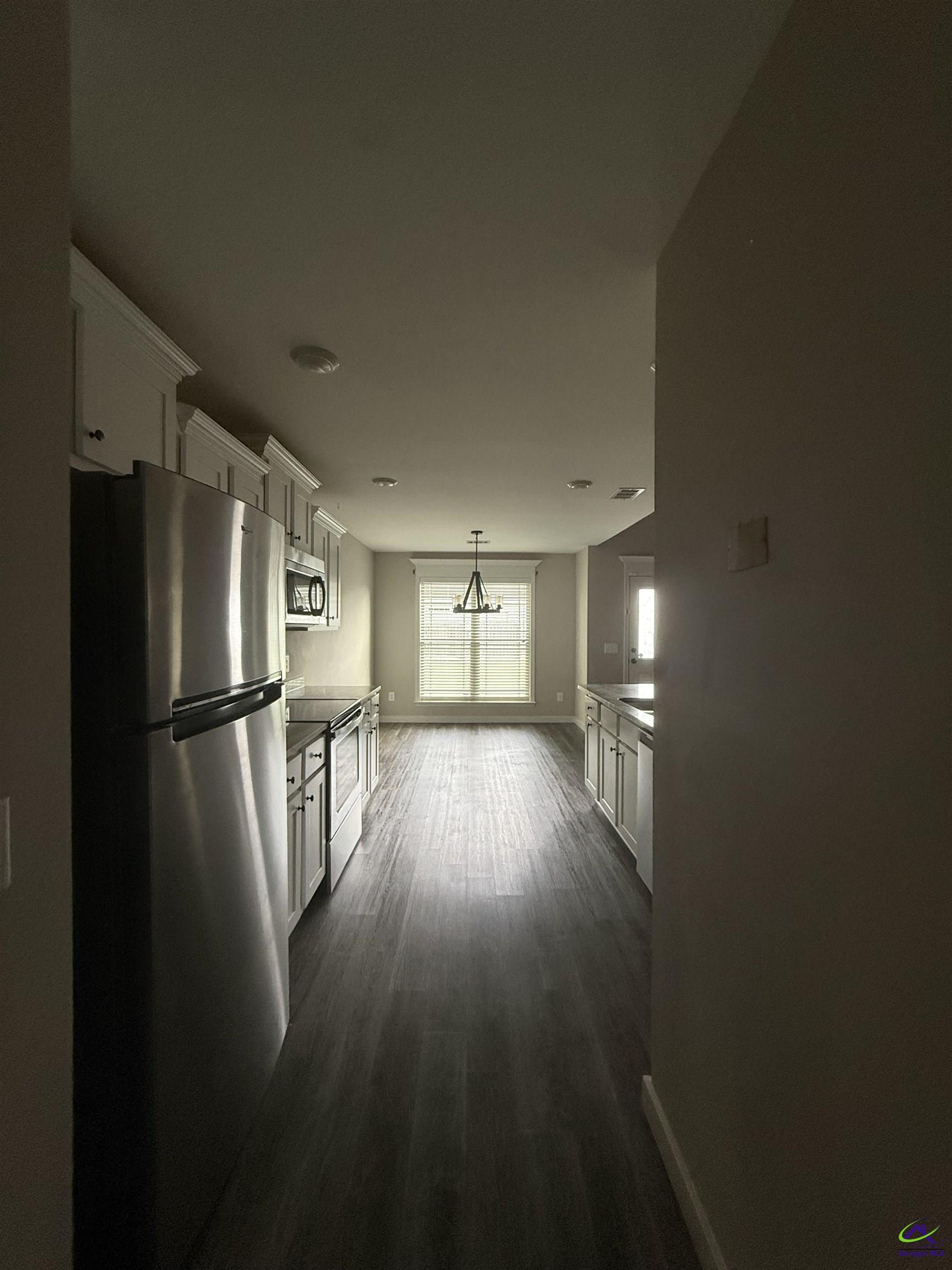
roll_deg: -0.8
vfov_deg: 102.1
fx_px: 513
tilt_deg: +0.9
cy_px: 635
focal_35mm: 14
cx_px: 476
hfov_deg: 85.7
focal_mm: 2.22
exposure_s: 1/99
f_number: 2.2
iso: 320
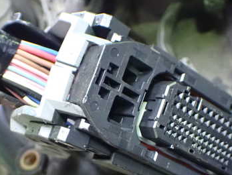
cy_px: 117
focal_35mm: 76
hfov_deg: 25.6
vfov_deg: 19.4
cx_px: 109
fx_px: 510
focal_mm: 7.84
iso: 1600
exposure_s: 1/30
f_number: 2.9
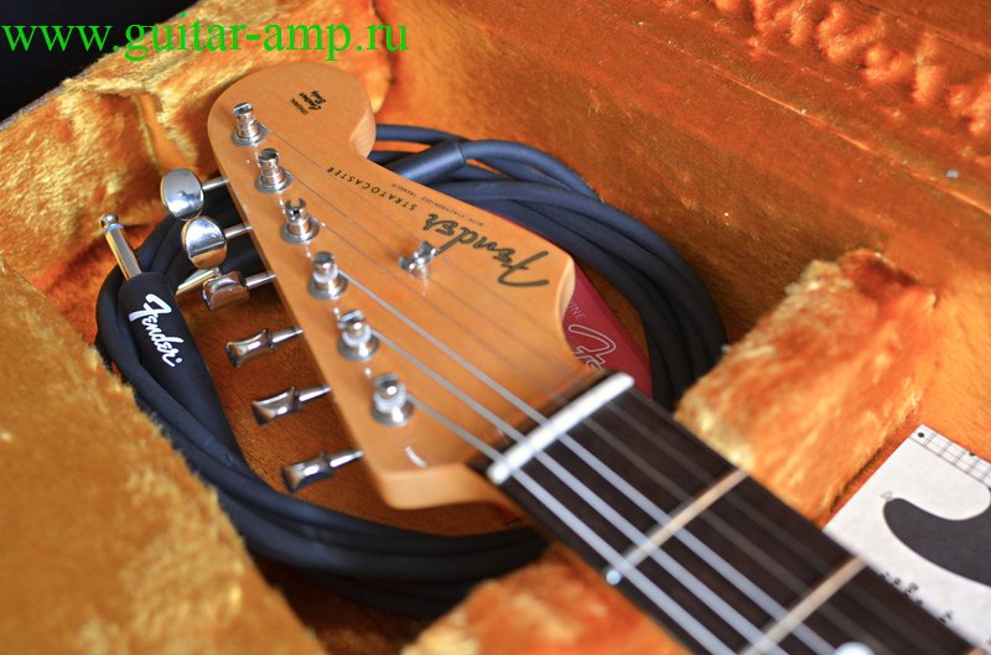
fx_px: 1441
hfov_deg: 37.9
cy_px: 328
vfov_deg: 25.6
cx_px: 496
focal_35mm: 52
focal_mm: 35
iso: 1000
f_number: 2.8
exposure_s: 1/30
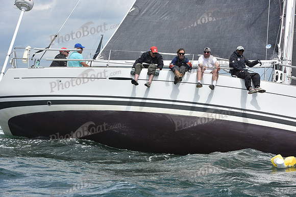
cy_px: 98
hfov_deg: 20.0
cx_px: 148
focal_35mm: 102
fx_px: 839
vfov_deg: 13.4
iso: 250
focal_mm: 102
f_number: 8
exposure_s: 1/1000
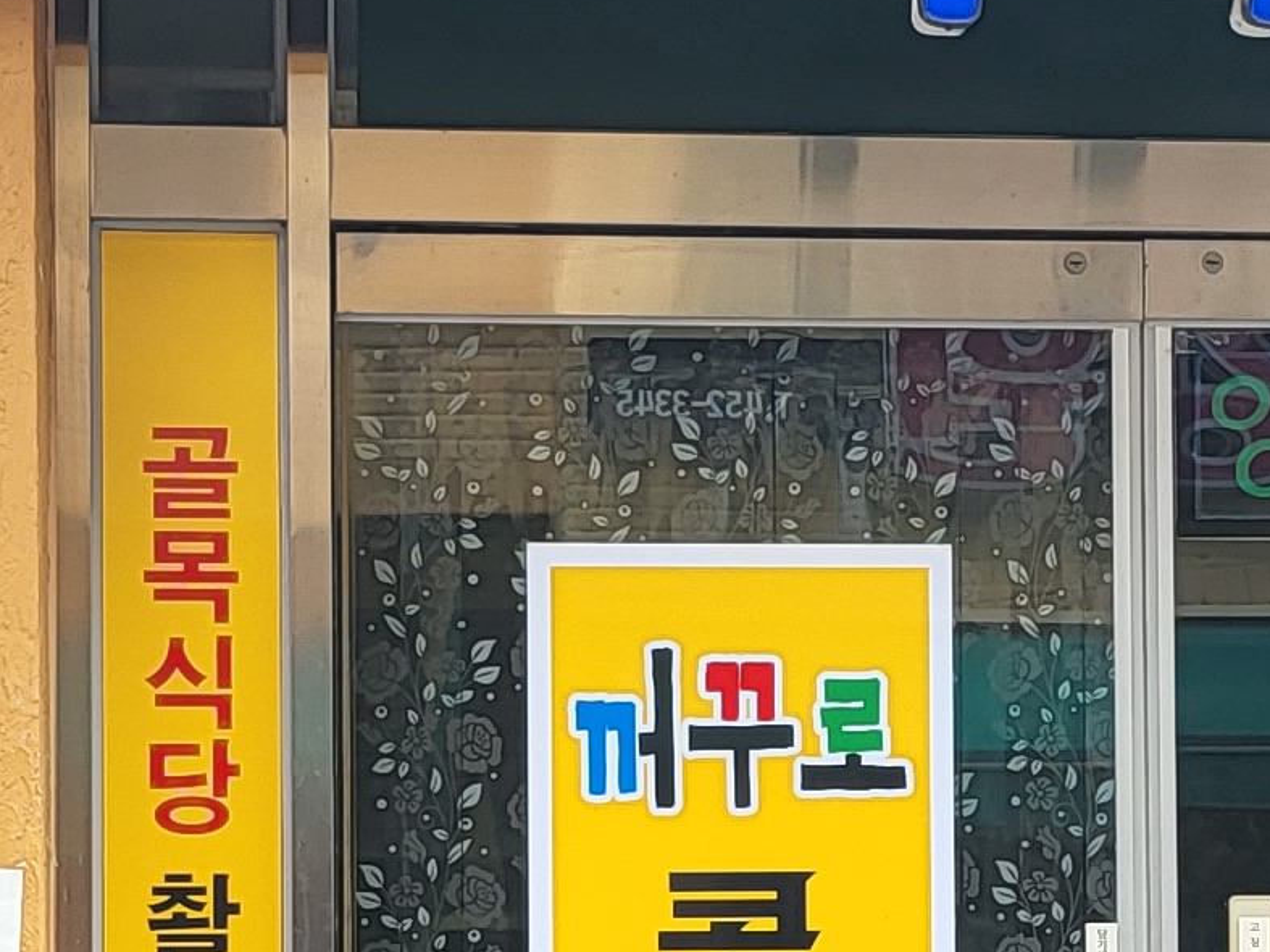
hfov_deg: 16.1
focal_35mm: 122
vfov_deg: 12.1
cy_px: 795
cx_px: 684
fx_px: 4475
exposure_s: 1/331
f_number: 1.8
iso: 40
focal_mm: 5
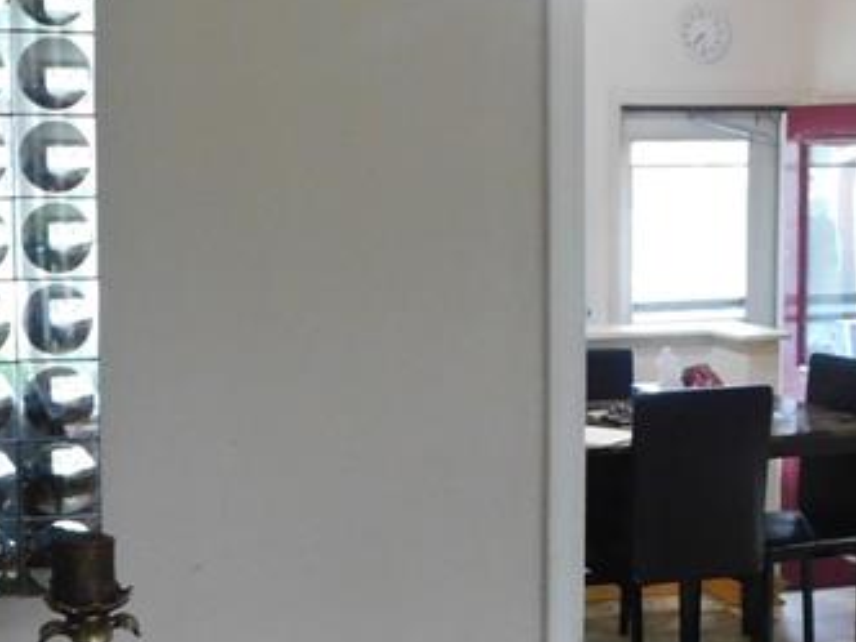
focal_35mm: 71
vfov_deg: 20.7
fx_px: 1756
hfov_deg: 27.4
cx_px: 423
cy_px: 394
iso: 400
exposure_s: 1/30
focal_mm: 4
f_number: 3
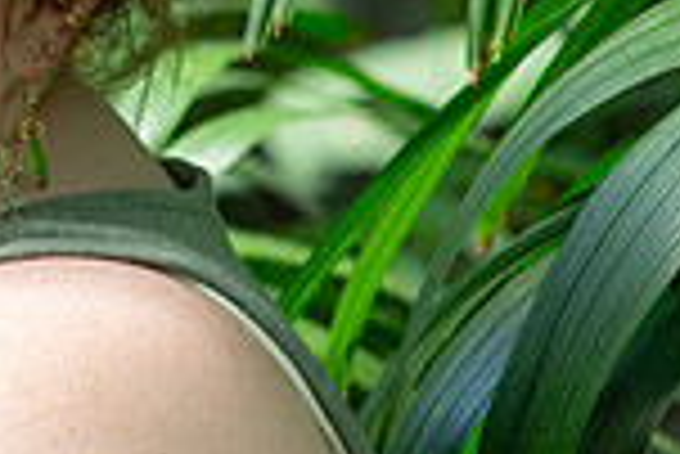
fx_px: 6693
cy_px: -180
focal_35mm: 354
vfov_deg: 3.9
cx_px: -610
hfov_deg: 5.7
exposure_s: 1/160
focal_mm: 85
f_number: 4.5
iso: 1000
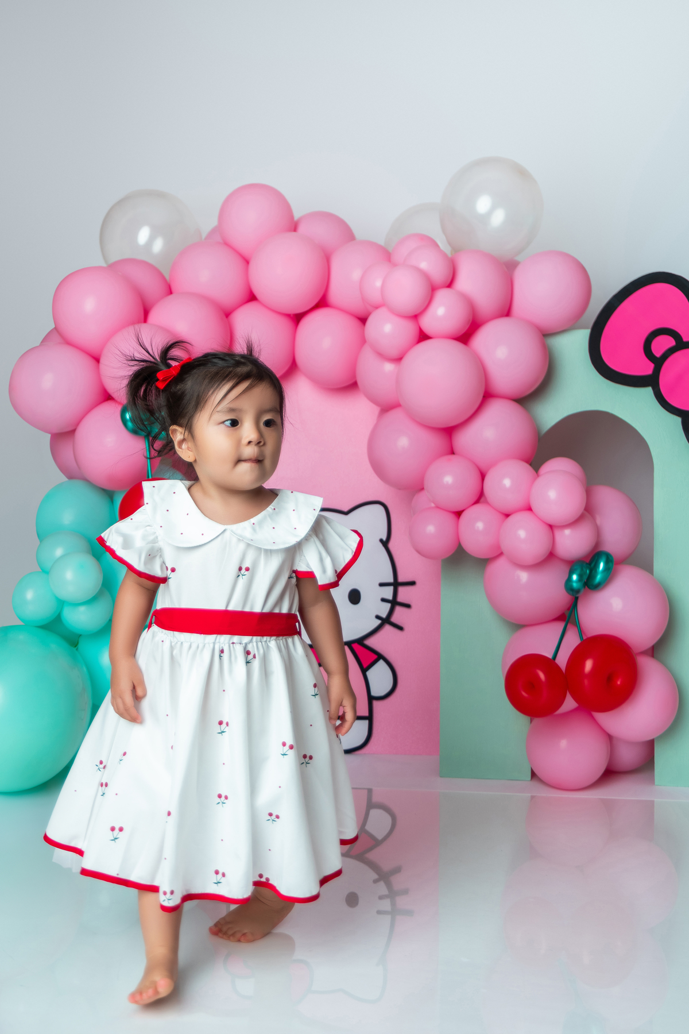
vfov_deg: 54.4
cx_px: 344
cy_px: 517
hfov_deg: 37.9
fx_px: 1005
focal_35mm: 35
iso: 250
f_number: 4
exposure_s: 1/160
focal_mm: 35
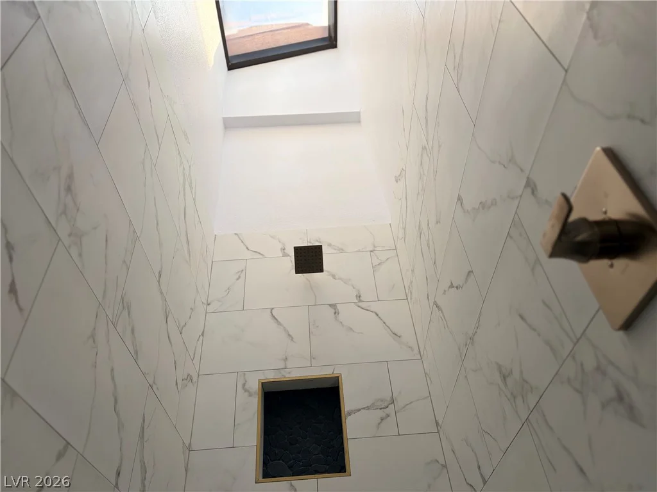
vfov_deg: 53.1
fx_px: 493
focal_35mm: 26
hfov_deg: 67.3
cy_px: 246
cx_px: 328
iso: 40
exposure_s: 1/265
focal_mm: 5.96
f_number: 1.6
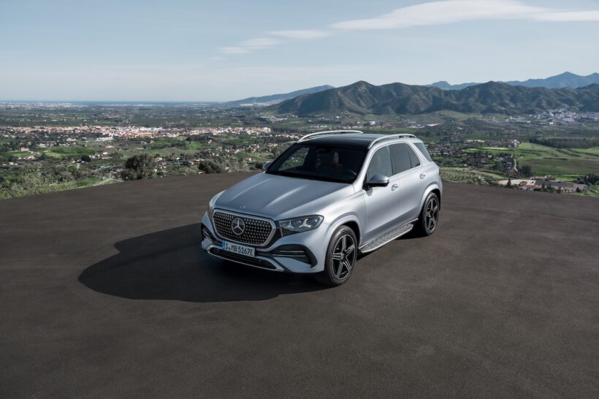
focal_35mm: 30
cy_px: 200
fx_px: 499
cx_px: 300
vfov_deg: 43.6
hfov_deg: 62.0
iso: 250
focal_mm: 30
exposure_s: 1/2500
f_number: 5
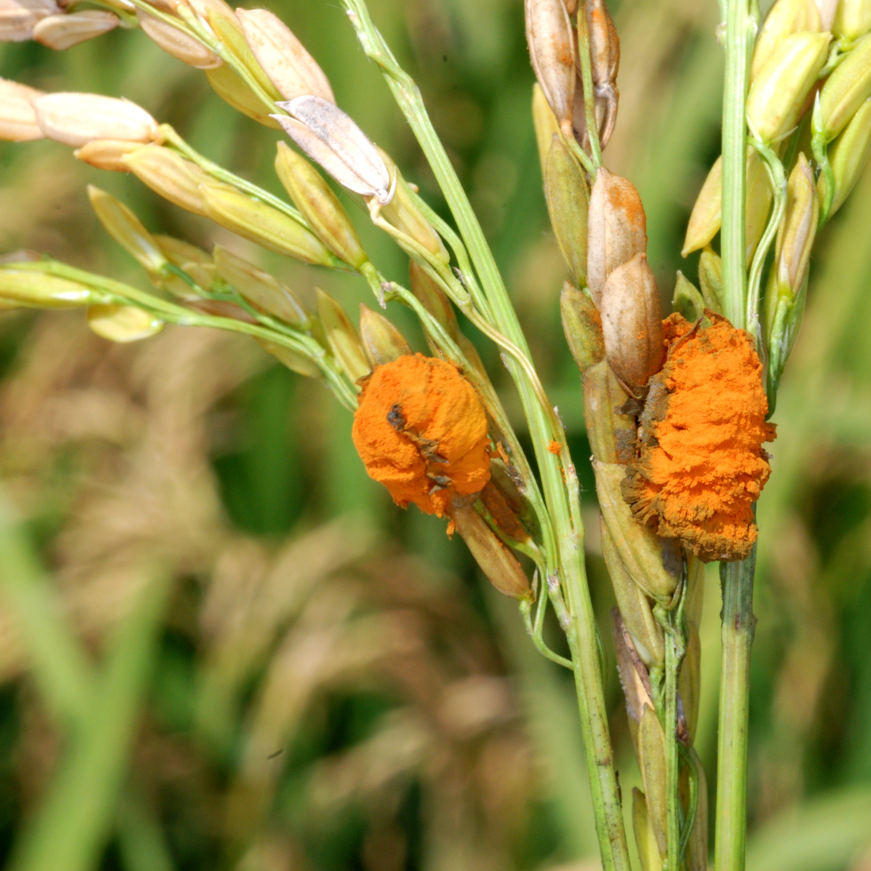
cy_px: 435
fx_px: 3274
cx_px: 584
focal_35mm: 115
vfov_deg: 15.2
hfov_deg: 15.1
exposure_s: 1/100
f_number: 32
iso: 400
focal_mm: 60
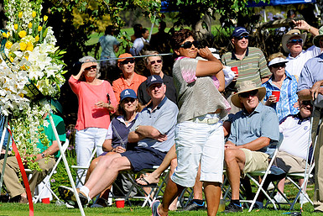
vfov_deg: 4.8
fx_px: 2567
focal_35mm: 286
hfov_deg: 7.2
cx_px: 119
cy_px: 115
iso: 200
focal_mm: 190
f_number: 11
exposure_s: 1/320
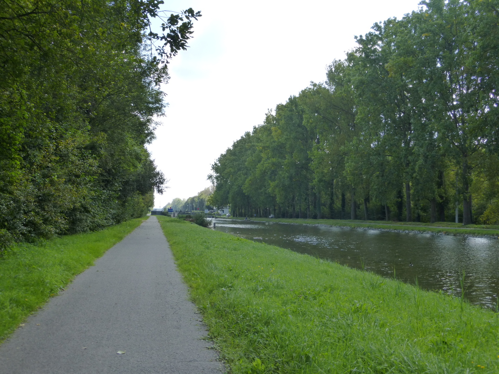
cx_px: 250
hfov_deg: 52.6
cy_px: 187
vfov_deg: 40.7
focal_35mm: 35
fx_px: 505
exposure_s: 1/640
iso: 200
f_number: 3.7
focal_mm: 6.1
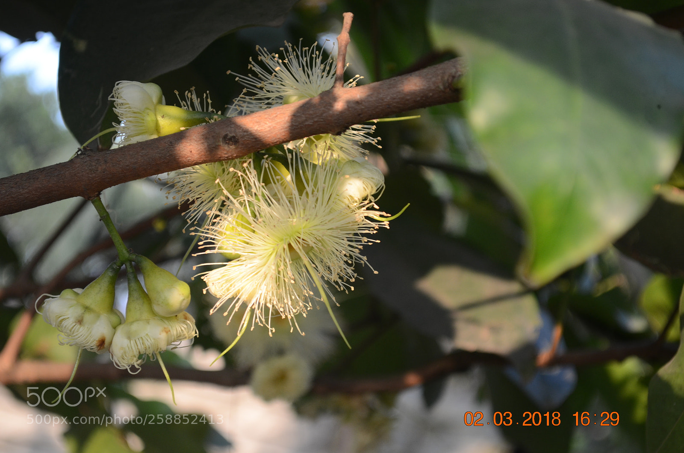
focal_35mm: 82
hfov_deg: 24.7
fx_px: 1564
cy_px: 226
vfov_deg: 16.5
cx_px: 342
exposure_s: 1/100
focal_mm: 55
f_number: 5.6
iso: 400
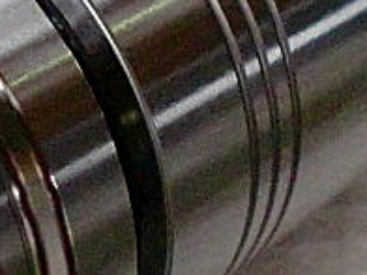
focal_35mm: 114
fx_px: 1209
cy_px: 264
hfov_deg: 17.1
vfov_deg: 12.9
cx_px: 60
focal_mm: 6.3
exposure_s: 1/60
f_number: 3.1
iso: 1250
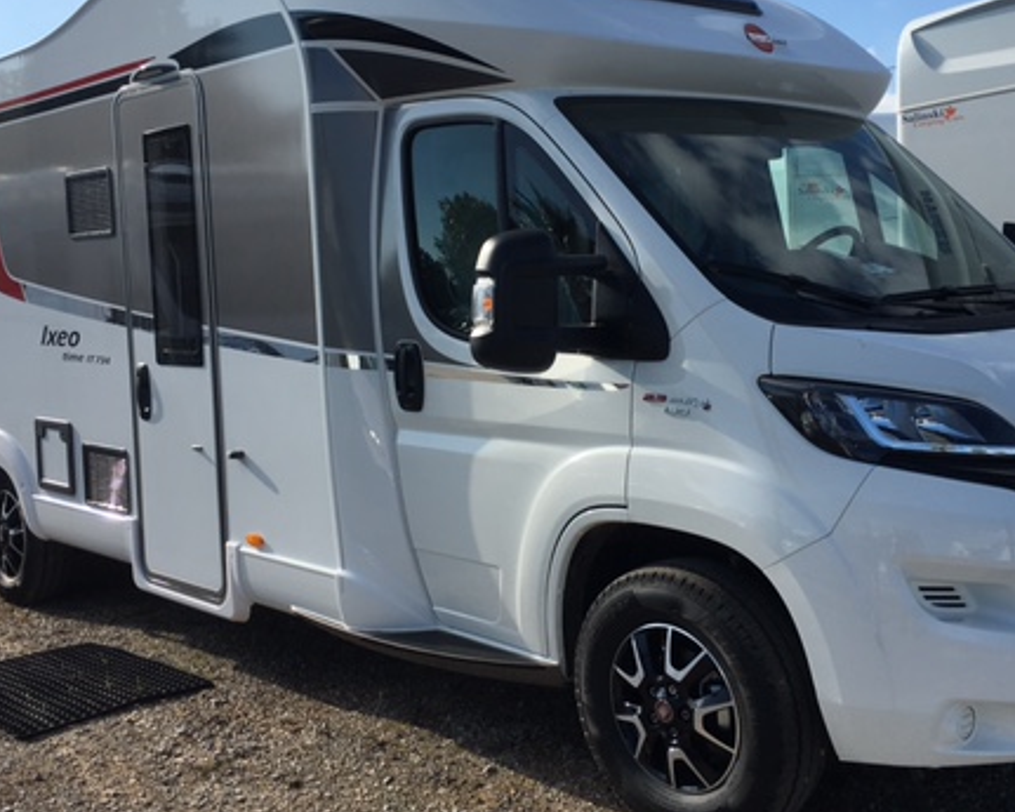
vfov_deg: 35.6
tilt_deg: -2.8
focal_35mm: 42
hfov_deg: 43.8
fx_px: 1262
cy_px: 360
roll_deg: +1.8
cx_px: 516
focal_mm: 4.15
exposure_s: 1/1538
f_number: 2.2
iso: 25
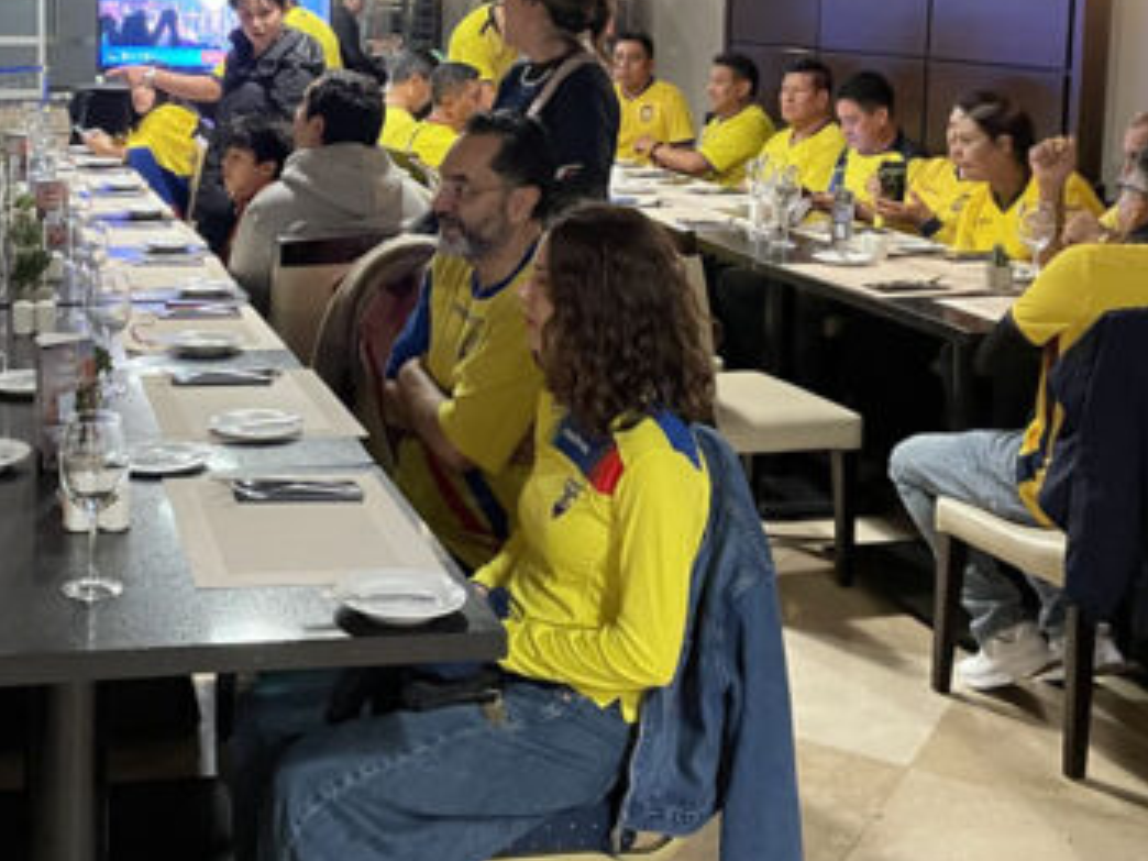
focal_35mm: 52
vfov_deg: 27.4
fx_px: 1725
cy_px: 155
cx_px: 294
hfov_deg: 36.0
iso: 500
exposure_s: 1/33
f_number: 1.6
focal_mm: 4.2
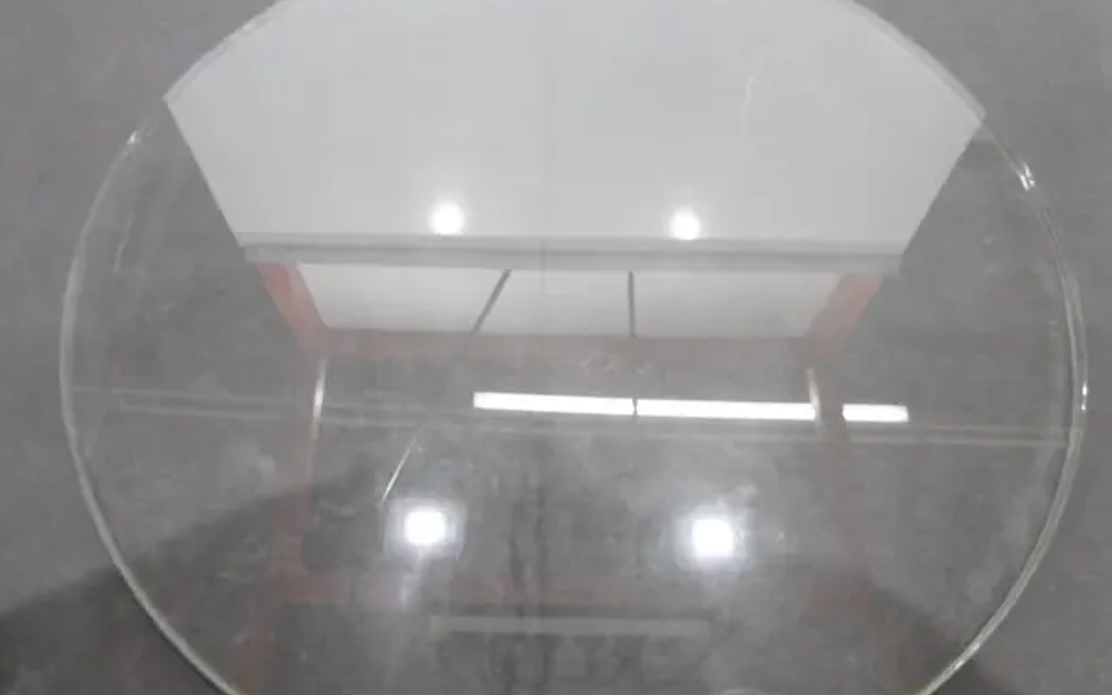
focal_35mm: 27
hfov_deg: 68.4
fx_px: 818
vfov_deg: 46.0
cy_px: 372
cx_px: 566
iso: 250
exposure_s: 1/60
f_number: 3.1
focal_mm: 4.3
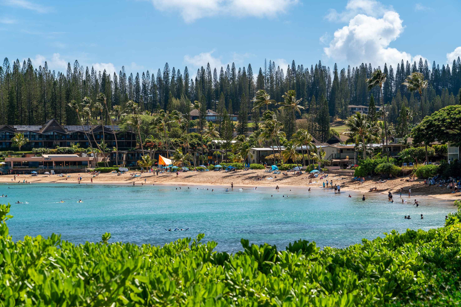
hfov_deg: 23.1
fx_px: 1127
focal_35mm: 88
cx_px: 237
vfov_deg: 15.5
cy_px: 156
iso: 100
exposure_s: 1/250
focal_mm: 85
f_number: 8
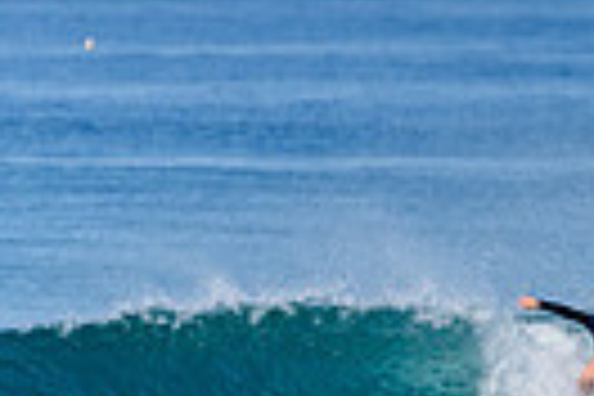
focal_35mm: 2205
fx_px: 36380
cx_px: 580
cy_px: 430
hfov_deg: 0.9
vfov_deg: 0.6
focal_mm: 500
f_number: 5.6
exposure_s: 1/2000
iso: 110
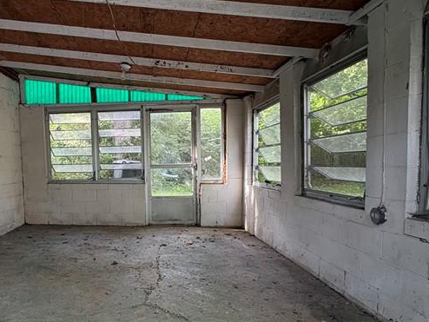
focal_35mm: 29
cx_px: 120
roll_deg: +2.8
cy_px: 204
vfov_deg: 47.8
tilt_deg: -6.0
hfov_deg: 59.1
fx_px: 360
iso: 250
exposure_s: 1/66
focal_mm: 2.22
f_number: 2.2
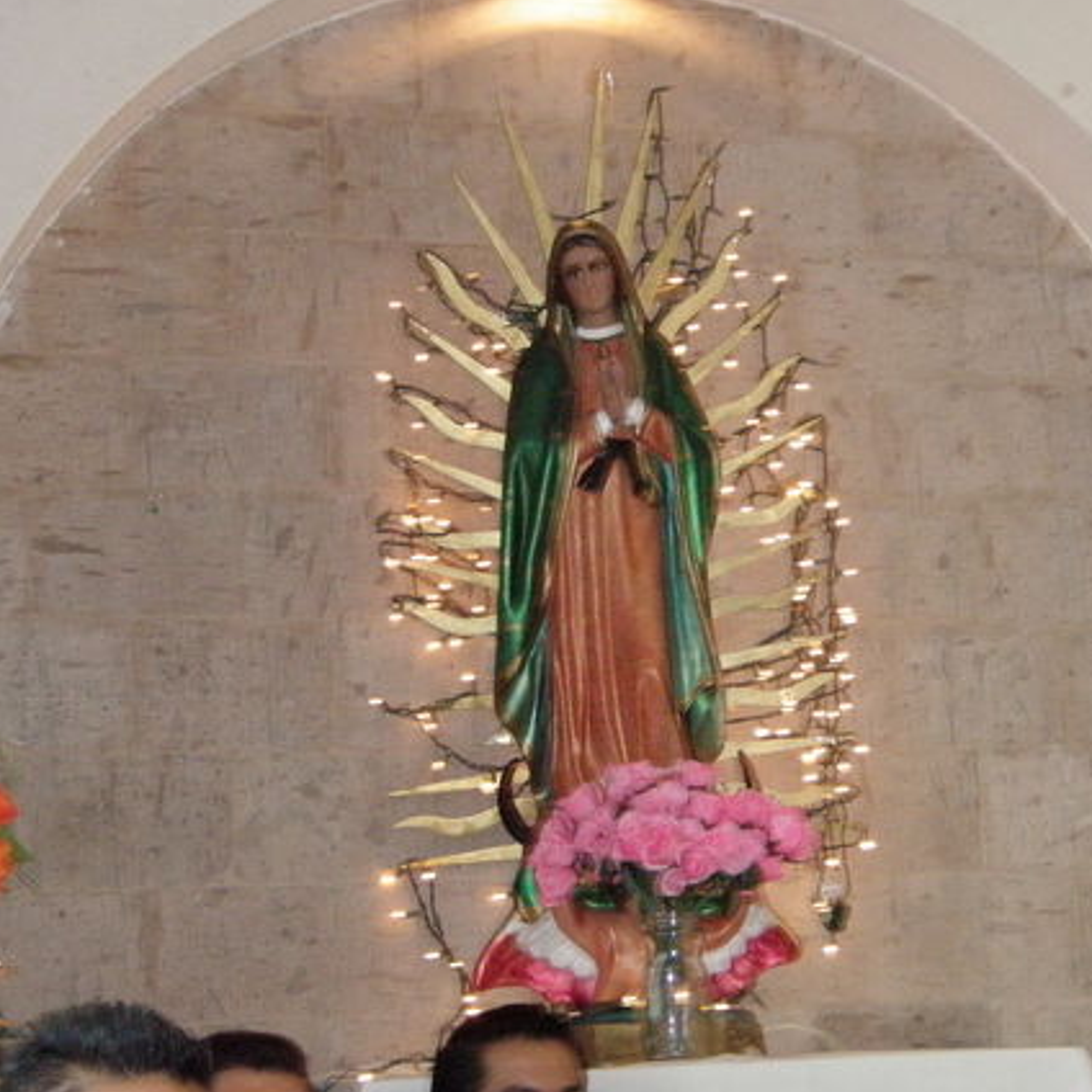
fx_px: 3426
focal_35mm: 96
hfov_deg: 18.1
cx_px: 739
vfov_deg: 18.1
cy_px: 556
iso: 500
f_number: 4.8
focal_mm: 12.73
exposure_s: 1/50
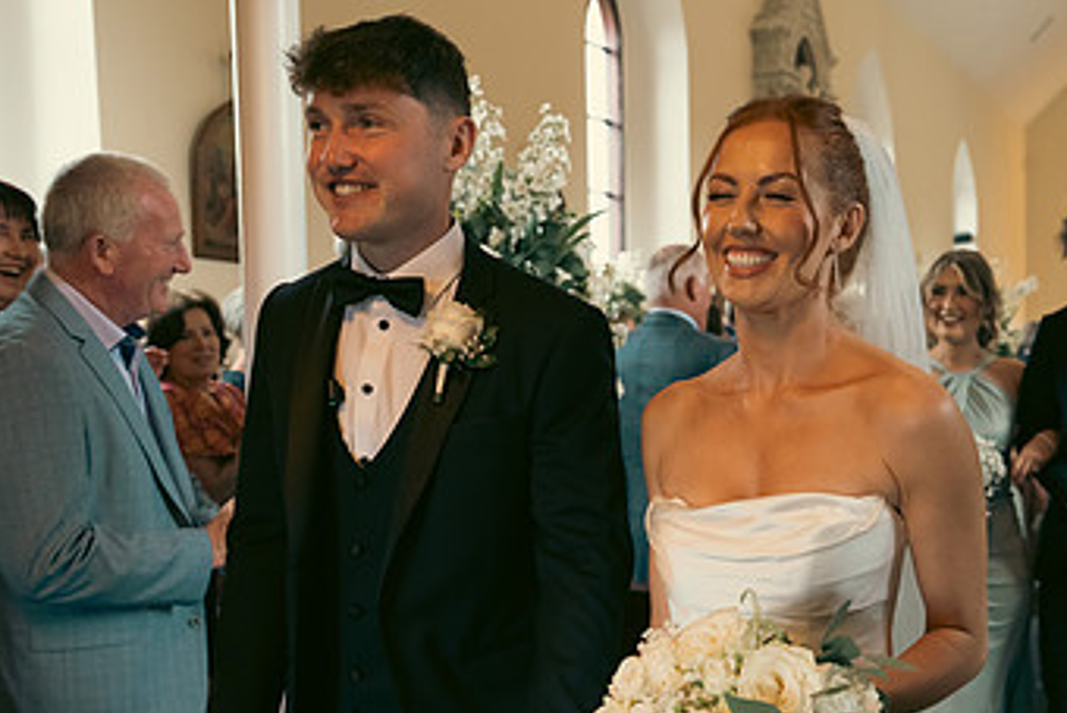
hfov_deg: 46.7
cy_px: 504
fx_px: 1216
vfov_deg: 32.2
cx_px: 706
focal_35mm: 41
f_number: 3.5
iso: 3200
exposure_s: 1/200
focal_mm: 24
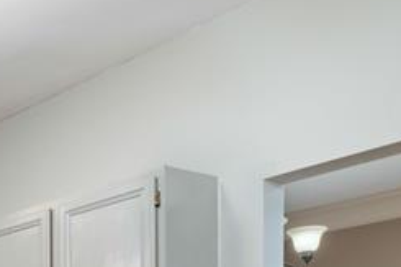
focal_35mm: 71
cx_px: -232
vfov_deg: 17.2
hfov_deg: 22.3
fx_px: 790
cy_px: 403
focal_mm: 11
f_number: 7.1
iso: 500
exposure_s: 1/125
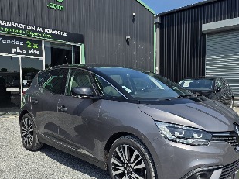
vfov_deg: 45.3
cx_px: 145
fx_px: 214
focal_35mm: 31
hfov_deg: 57.9
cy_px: 96
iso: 80
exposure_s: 1/4057
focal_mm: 6.25
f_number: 1.7
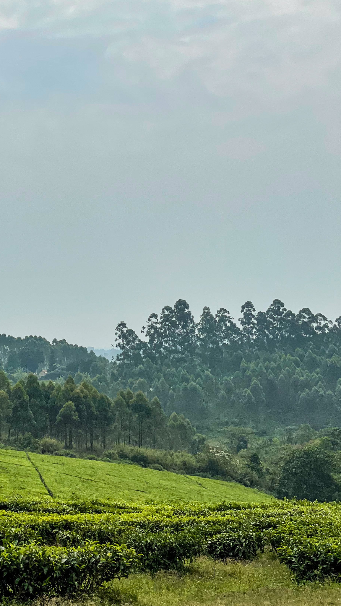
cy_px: 248
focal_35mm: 70
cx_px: 65
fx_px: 1125
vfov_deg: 30.1
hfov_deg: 17.1
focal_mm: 6
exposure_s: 1/4000
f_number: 2
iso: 25
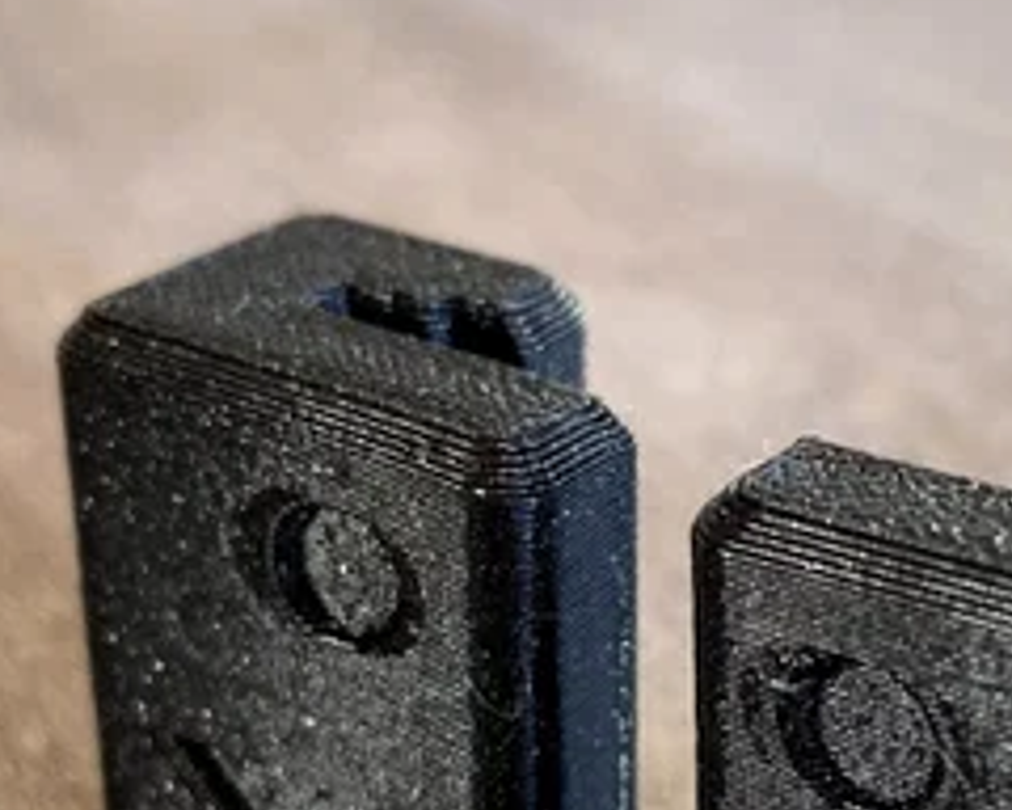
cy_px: 880
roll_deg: +0.2
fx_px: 2845
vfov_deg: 15.8
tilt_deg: -30.6
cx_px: 799
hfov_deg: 20.0
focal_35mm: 95
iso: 100
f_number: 1.8
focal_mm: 3.99
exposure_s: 1/60
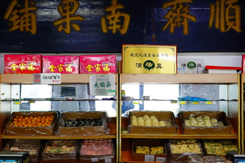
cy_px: 85
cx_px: 118
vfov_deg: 24.6
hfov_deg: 36.3
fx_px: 374
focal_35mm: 55
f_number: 7.1
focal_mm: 32
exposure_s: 1/30
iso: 1600
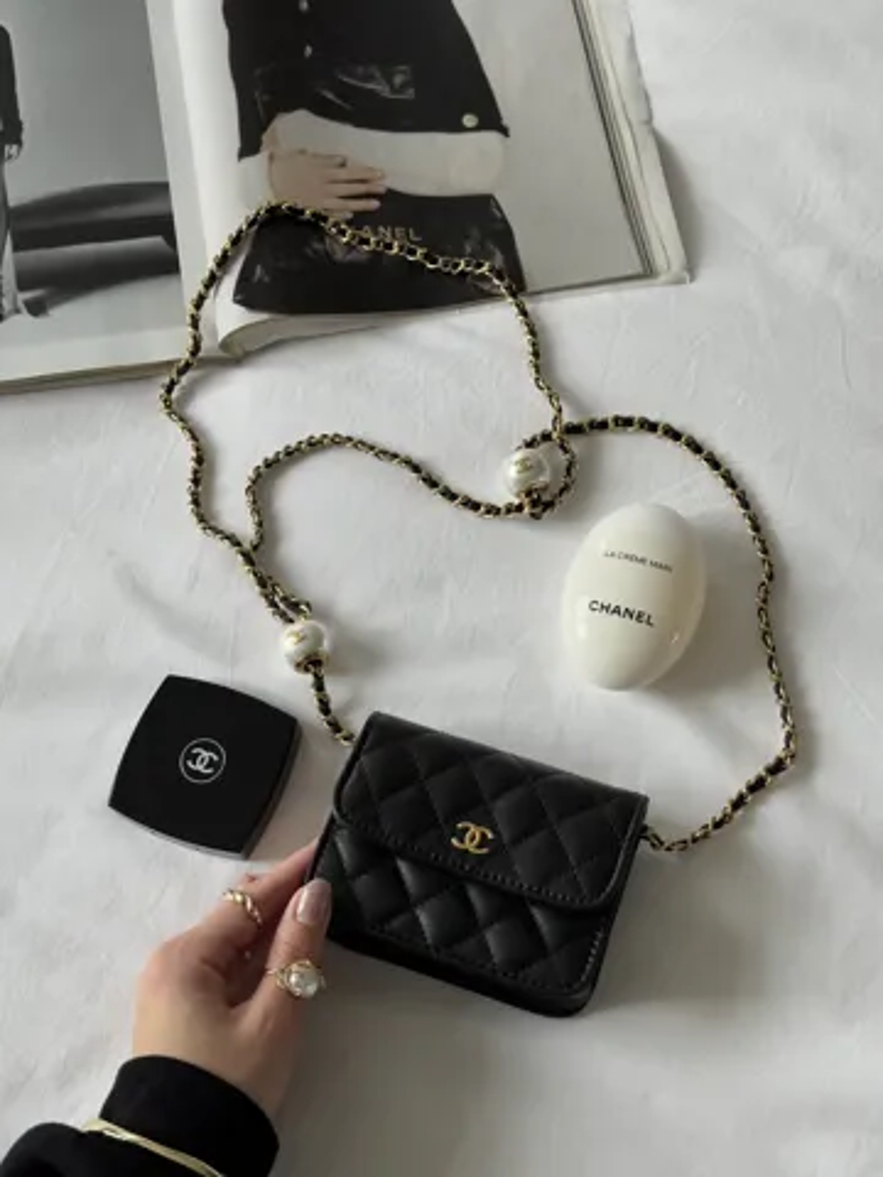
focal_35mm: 48
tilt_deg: -67.1
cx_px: 442
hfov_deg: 30.3
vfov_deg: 39.7
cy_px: 588
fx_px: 1633
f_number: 1.78
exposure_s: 1/150
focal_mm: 6.76
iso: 50
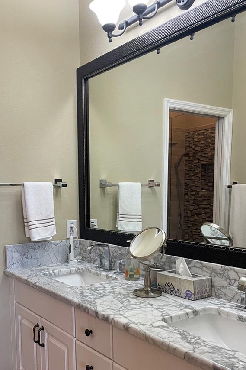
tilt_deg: -6.4
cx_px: 99
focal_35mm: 38
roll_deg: +1.7
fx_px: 390
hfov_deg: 34.9
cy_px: 243
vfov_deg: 49.9
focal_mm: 4.2
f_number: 1.6
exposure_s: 1/60
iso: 80
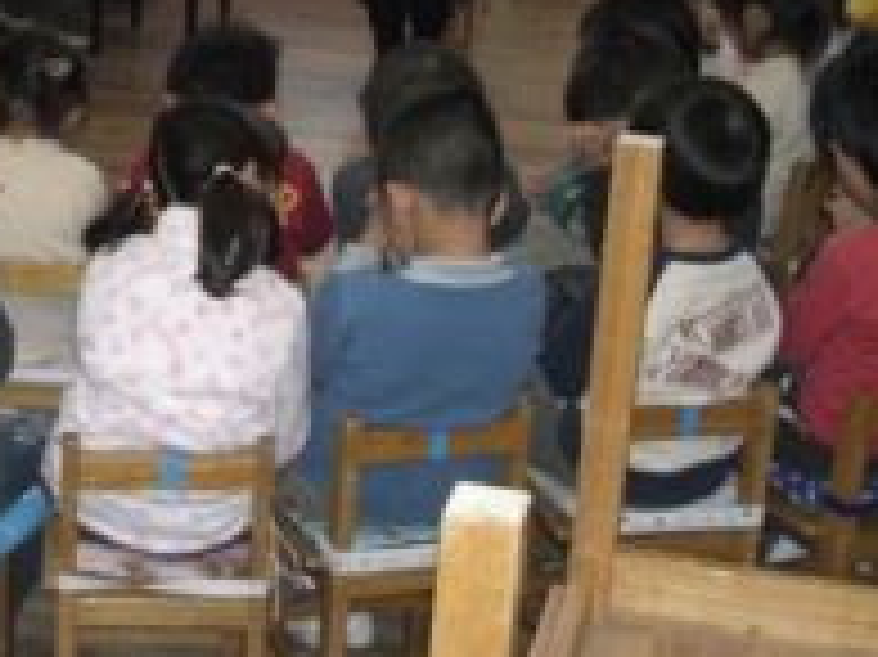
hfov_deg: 24.6
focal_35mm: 78
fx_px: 1977
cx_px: 167
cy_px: 76
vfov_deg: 18.6
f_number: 4.4
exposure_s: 1/60
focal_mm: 6.3
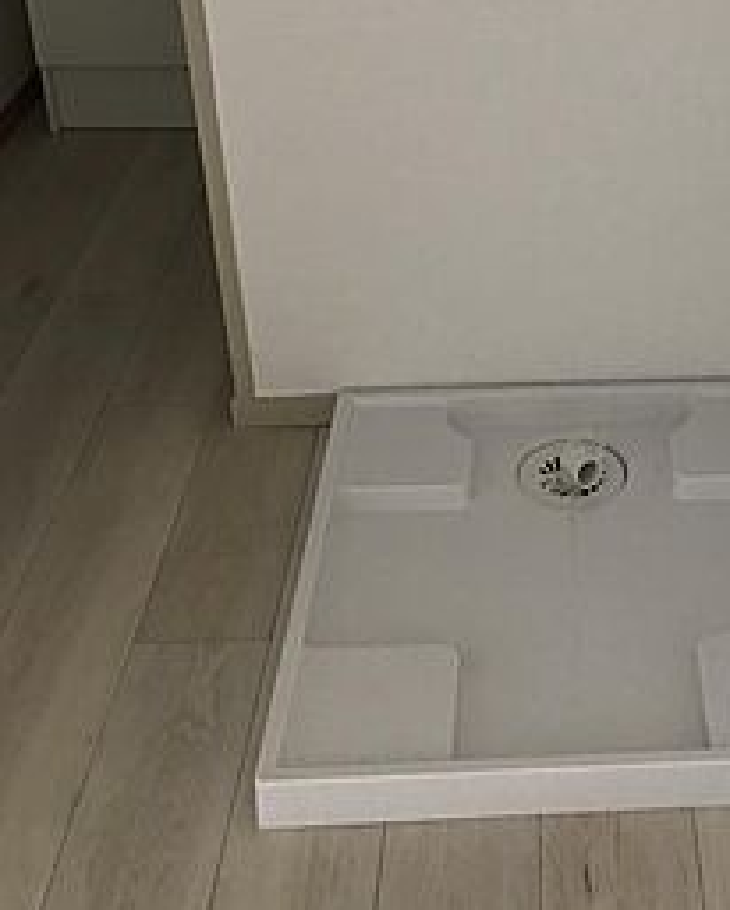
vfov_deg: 35.2
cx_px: 631
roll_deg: -2.0
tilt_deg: -25.5
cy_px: 156
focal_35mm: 51
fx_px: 1376
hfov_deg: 28.8
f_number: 1.8
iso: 40
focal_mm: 3.99
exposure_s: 1/15
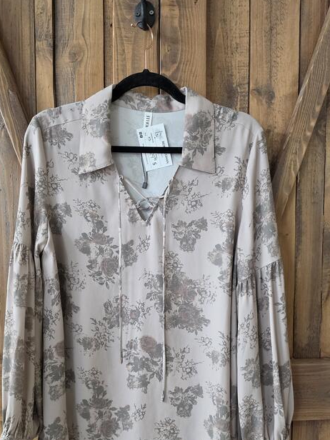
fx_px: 356
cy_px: 249
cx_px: 160
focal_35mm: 28
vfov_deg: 63.2
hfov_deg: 49.7
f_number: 1.4
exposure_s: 1/120
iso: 640
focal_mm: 6.5
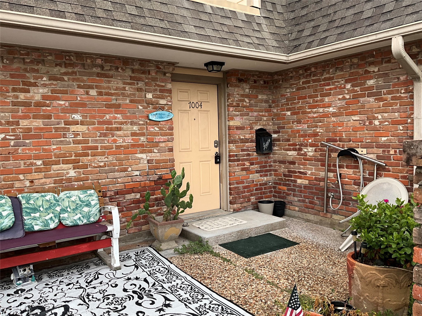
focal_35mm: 29
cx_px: 211
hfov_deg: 61.7
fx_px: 354
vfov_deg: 48.2
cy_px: 158
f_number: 1.8
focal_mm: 3
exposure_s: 1/189
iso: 20
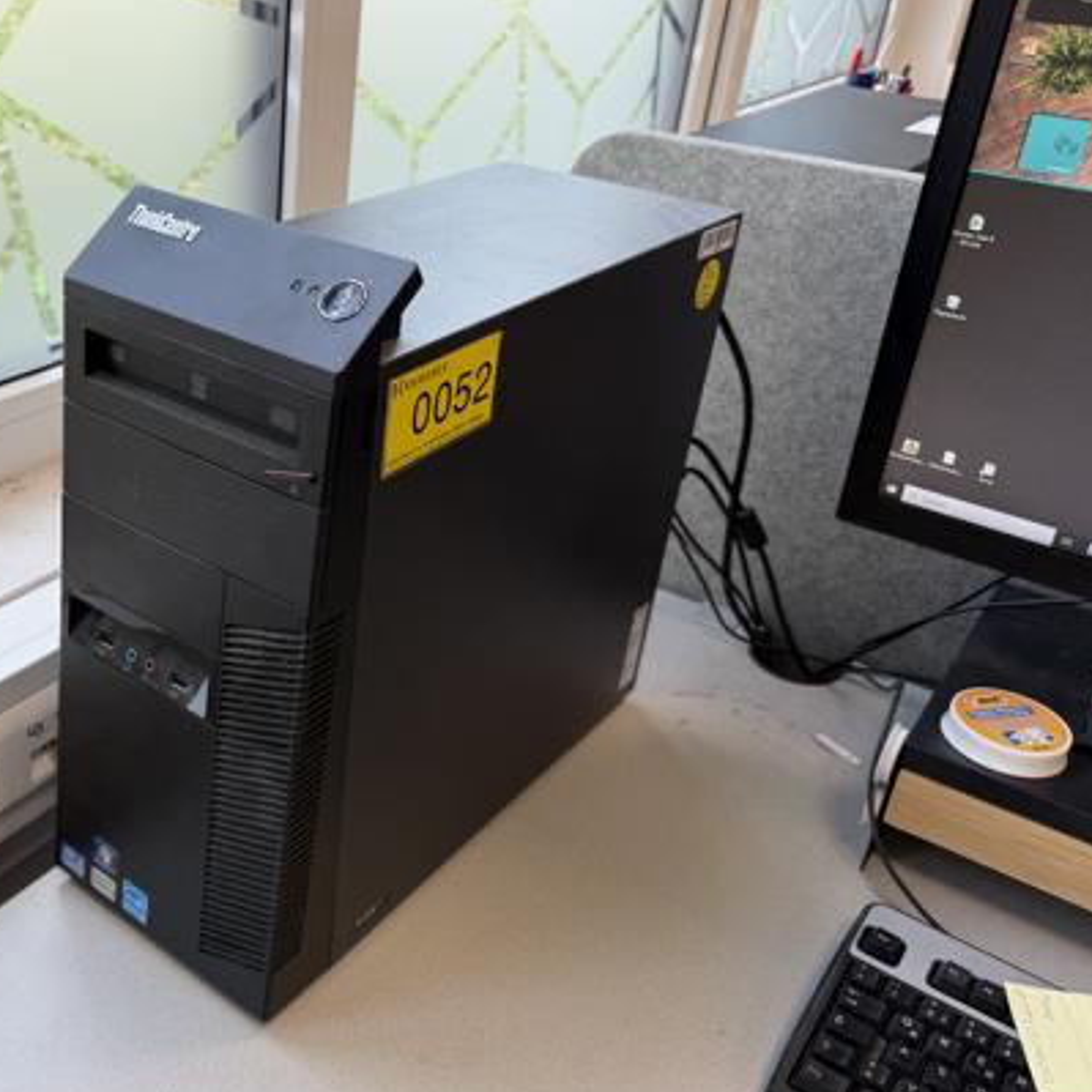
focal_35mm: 34
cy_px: 558
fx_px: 1213
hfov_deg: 47.1
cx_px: 309
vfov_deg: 48.4
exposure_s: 1/121
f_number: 1.78
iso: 80
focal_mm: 6.76
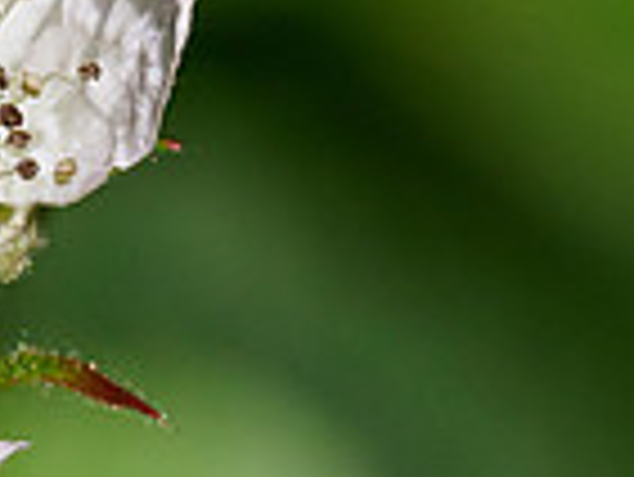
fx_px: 71692
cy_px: 176
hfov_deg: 0.5
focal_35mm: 3911
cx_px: -292
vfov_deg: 0.4
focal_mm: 300
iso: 200
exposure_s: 1/800
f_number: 6.3
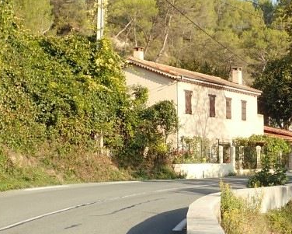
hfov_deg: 22.0
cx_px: 256
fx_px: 735
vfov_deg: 18.0
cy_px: 159
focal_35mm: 85
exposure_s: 1/320
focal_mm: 5.87
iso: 100
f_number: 3.2
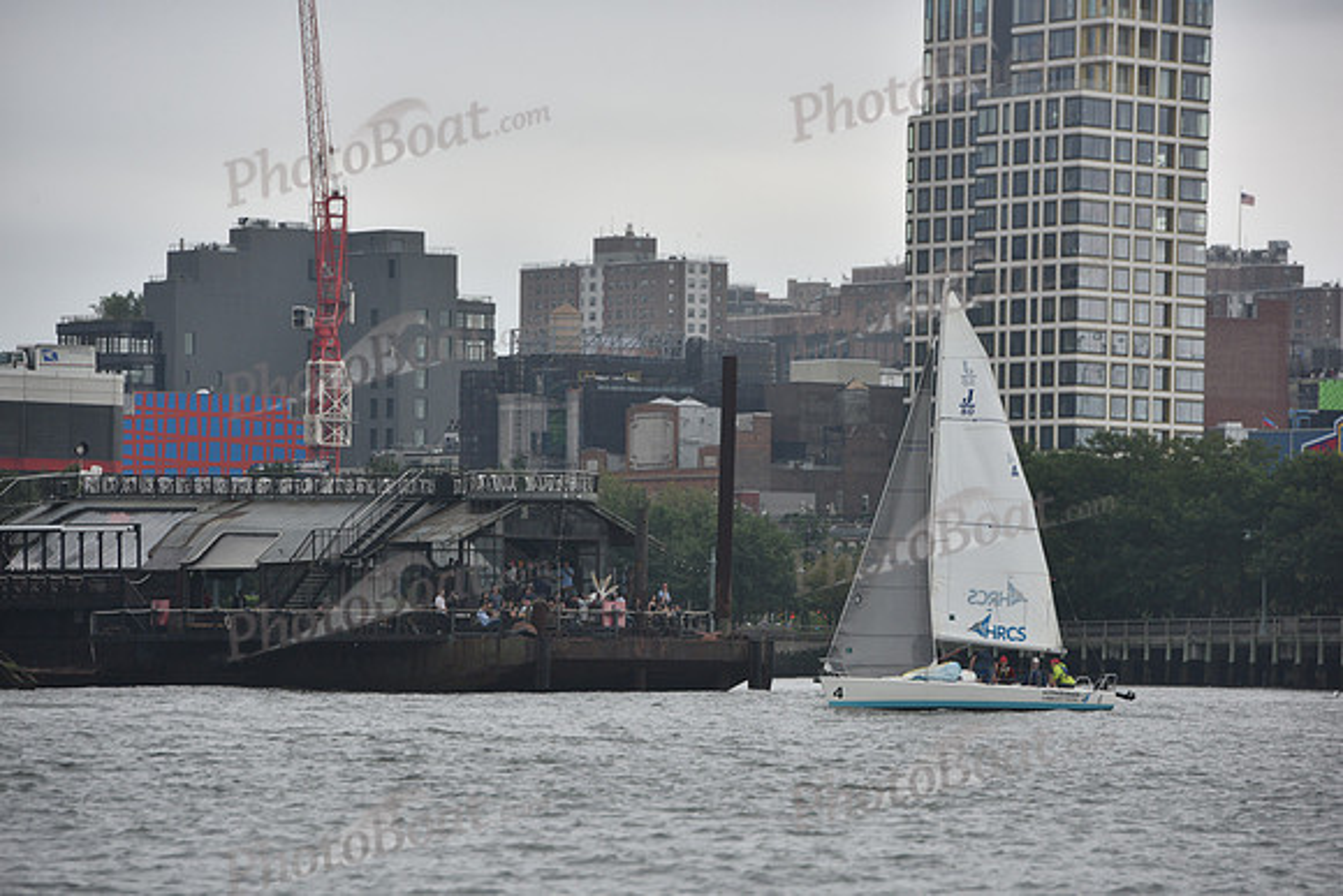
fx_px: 7463
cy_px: 448
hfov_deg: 10.3
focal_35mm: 200
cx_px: 672
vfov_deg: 6.9
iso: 400
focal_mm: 200
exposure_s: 1/800
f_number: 7.1
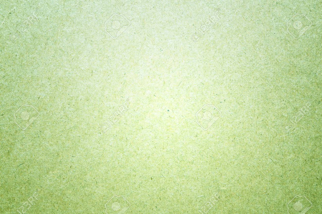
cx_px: 161
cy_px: 107
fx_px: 563
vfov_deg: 21.6
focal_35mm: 63
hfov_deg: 31.9
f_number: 11
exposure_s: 15
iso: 100
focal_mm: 42
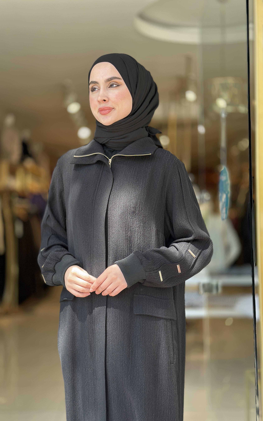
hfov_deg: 25.3
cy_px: 210
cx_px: 114
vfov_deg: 39.6
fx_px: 585
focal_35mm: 51
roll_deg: +1.2
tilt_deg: +1.1
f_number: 1.78
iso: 100
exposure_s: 1/172
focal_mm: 6.86
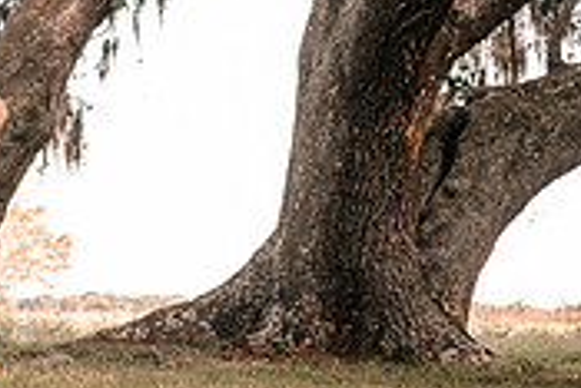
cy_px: -131
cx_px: -143
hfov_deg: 16.8
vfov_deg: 11.5
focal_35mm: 116
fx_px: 1874
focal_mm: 35
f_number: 2.8
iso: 2500
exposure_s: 1/1250
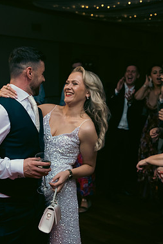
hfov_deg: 26.0
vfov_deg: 38.2
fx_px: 353
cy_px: 124
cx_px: 65
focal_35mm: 52
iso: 800
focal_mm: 34
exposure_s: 1/160
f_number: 3.5
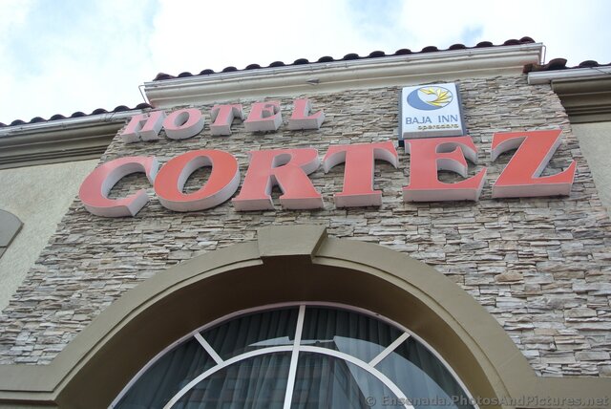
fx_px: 527
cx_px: 306
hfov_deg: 60.2
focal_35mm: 31
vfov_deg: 42.4
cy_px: 204
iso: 110
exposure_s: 1/250
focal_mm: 11.8
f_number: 4
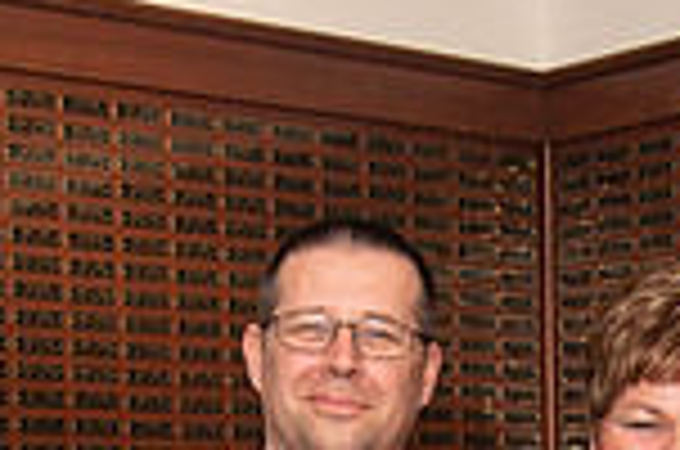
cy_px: 817
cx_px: 468
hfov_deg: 15.6
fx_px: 2469
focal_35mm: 131
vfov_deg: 9.9
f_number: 4
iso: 800
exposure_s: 1/200
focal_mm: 34
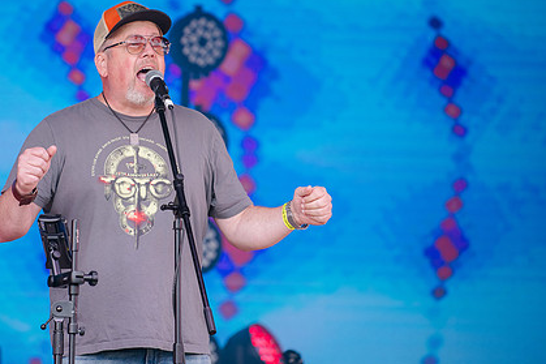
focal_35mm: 302
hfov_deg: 6.8
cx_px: 156
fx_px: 4578
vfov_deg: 4.5
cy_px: 140
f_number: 2.8
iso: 320
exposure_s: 1/640
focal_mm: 200
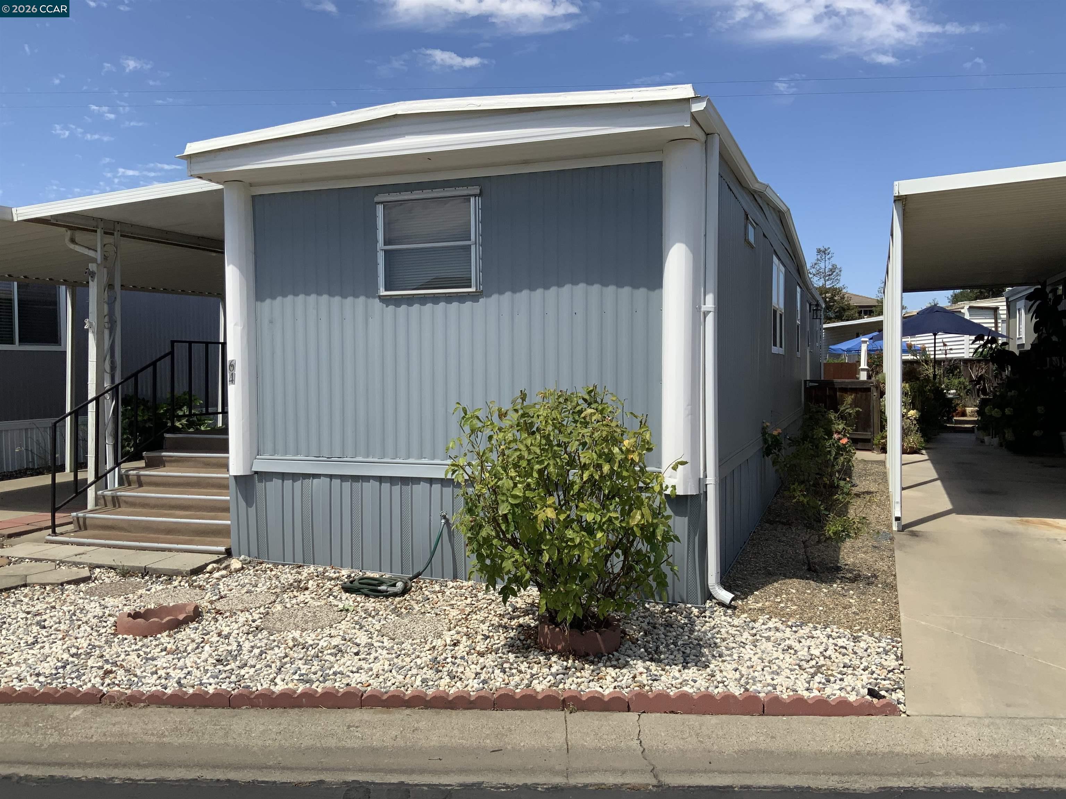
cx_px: 533
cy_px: 400
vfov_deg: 48.2
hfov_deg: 61.7
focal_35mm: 29
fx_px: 893
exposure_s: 1/2227
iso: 16
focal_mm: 3
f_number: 1.8
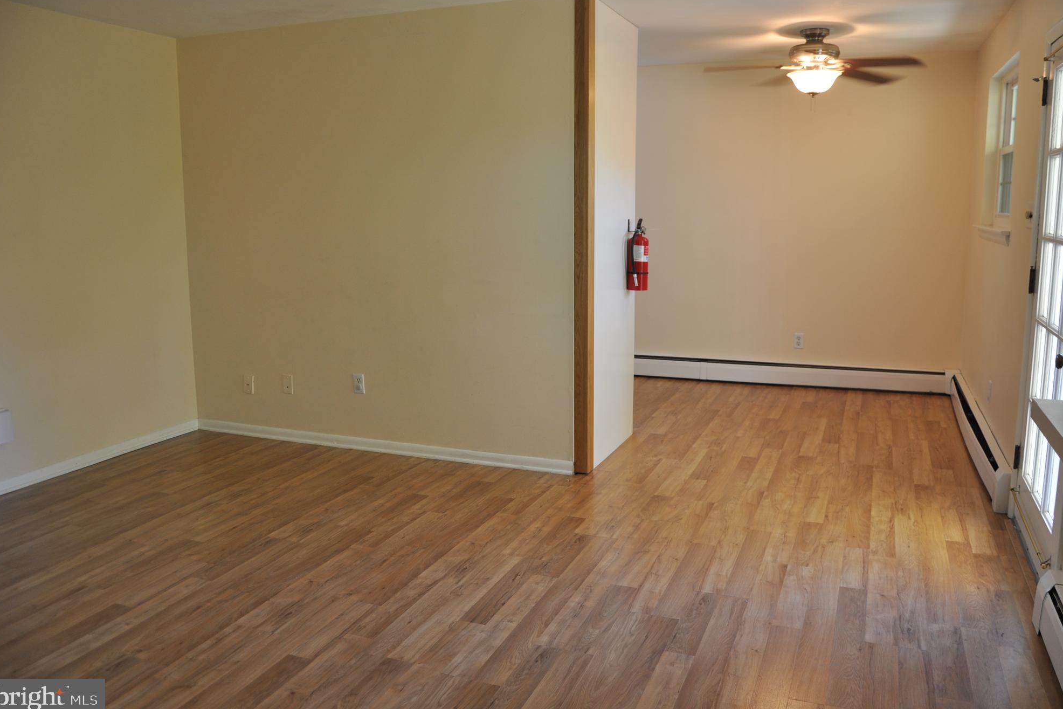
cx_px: 538
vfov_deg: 46.4
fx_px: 827
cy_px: 351
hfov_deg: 65.5
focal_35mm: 28
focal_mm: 18
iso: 200
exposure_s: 1/20
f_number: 3.5
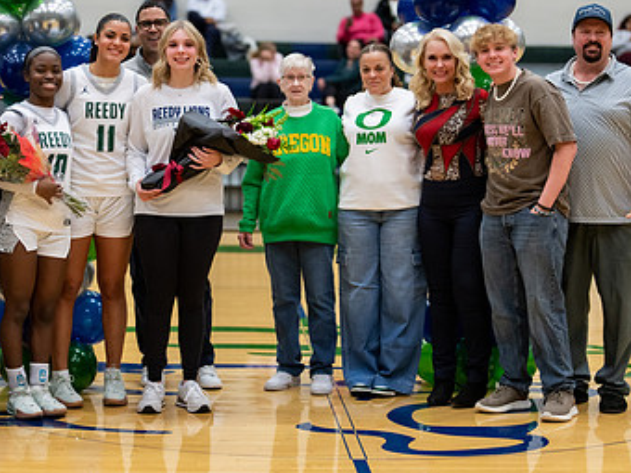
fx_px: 1768
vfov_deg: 15.2
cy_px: 138
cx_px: 254
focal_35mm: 97
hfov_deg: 20.2
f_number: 1.2
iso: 800
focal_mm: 50
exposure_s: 1/1250
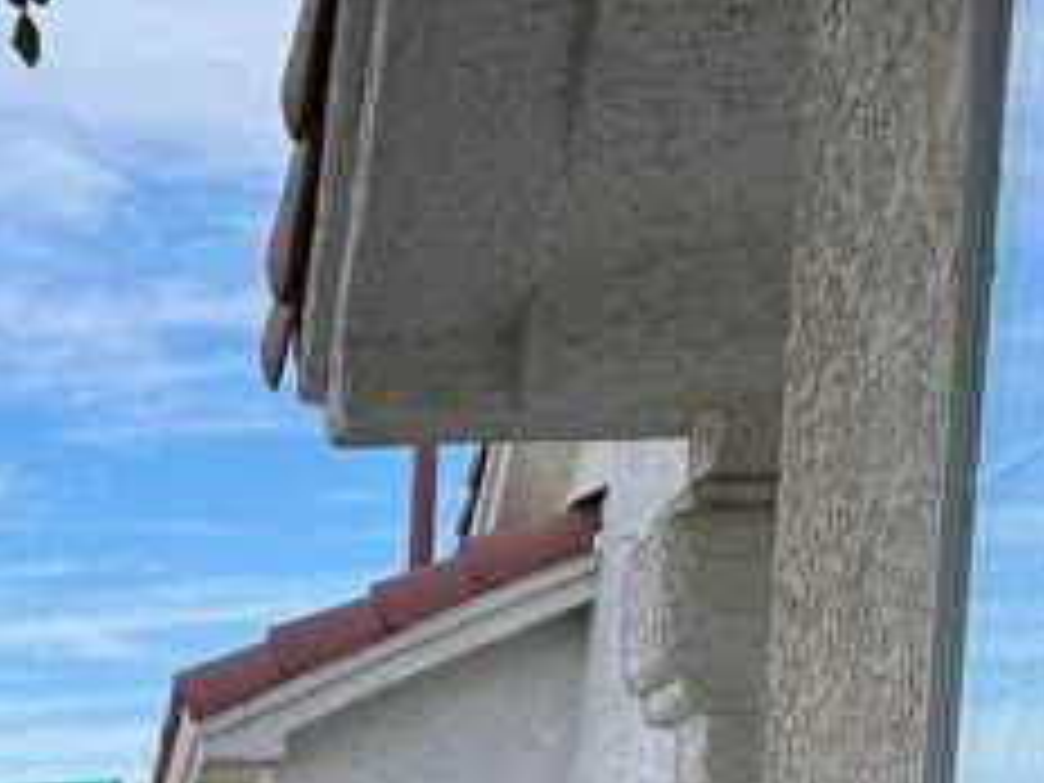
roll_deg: +0.4
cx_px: -225
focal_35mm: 106
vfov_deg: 12.0
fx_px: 3197
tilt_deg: -12.3
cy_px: 1688
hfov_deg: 17.6
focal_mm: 6.76
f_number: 1.78
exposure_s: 1/1395
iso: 80
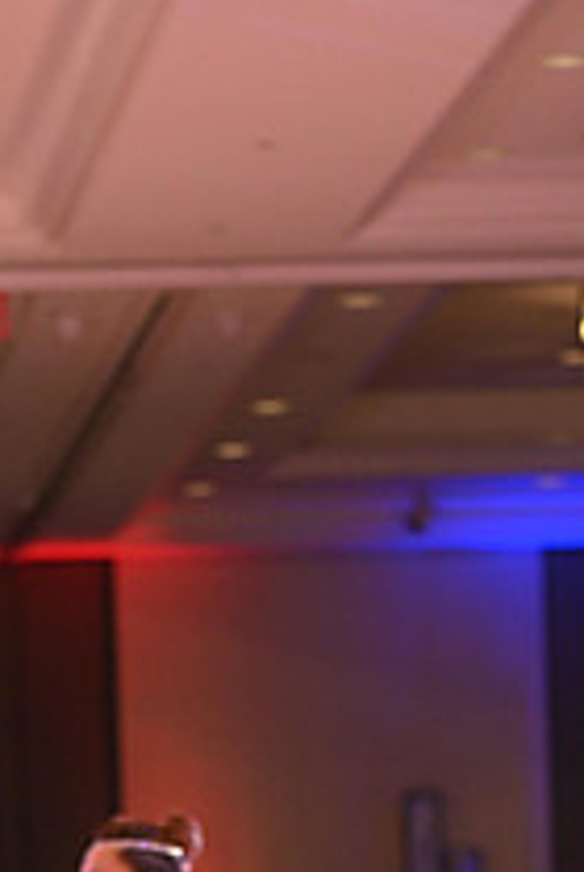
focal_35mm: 255
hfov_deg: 5.4
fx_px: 6184
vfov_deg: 8.0
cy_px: 1164
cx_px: -219
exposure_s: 1/200
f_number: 4.5
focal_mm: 92
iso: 1600
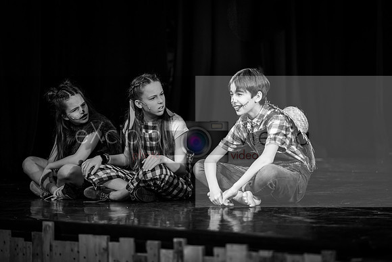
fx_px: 1835
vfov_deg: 8.2
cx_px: 215
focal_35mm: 169
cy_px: 139
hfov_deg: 12.2
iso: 640
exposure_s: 1/80
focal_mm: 148
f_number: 2.8
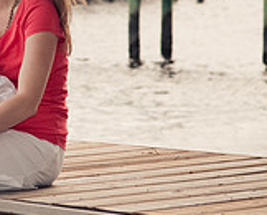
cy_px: 96
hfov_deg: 5.4
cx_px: -147
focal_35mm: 352
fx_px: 2785
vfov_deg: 4.4
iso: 200
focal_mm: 105
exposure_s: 1/250
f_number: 6.3
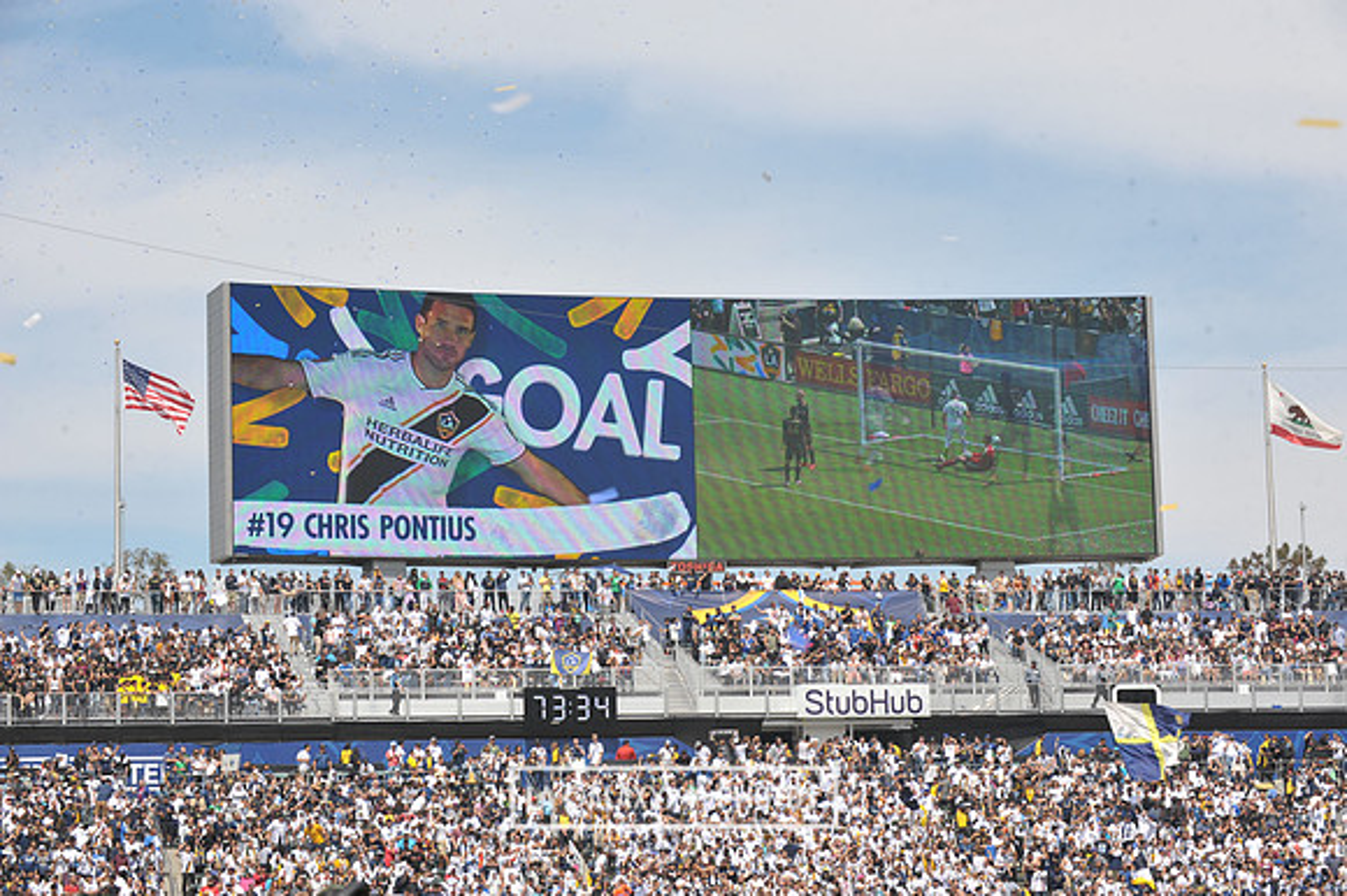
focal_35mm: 102
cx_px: 674
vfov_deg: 13.4
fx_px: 3814
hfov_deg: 20.0
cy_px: 448
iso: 250
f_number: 10
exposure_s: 1/400
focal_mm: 102
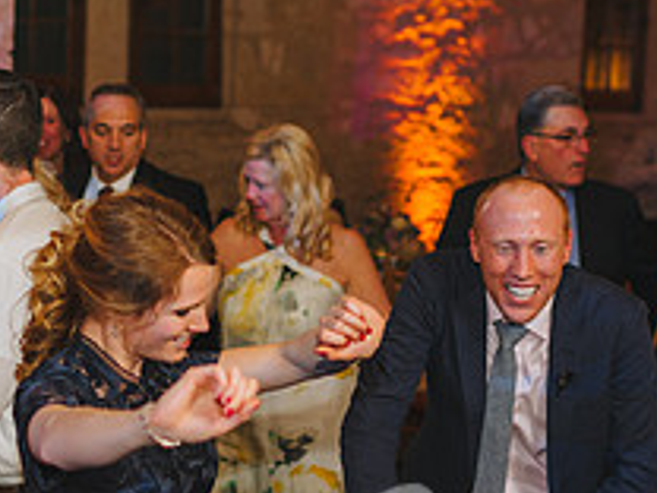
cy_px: 305
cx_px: 250
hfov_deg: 20.8
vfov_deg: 15.7
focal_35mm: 94
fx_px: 1784
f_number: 2
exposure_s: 1/200
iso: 640
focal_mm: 35
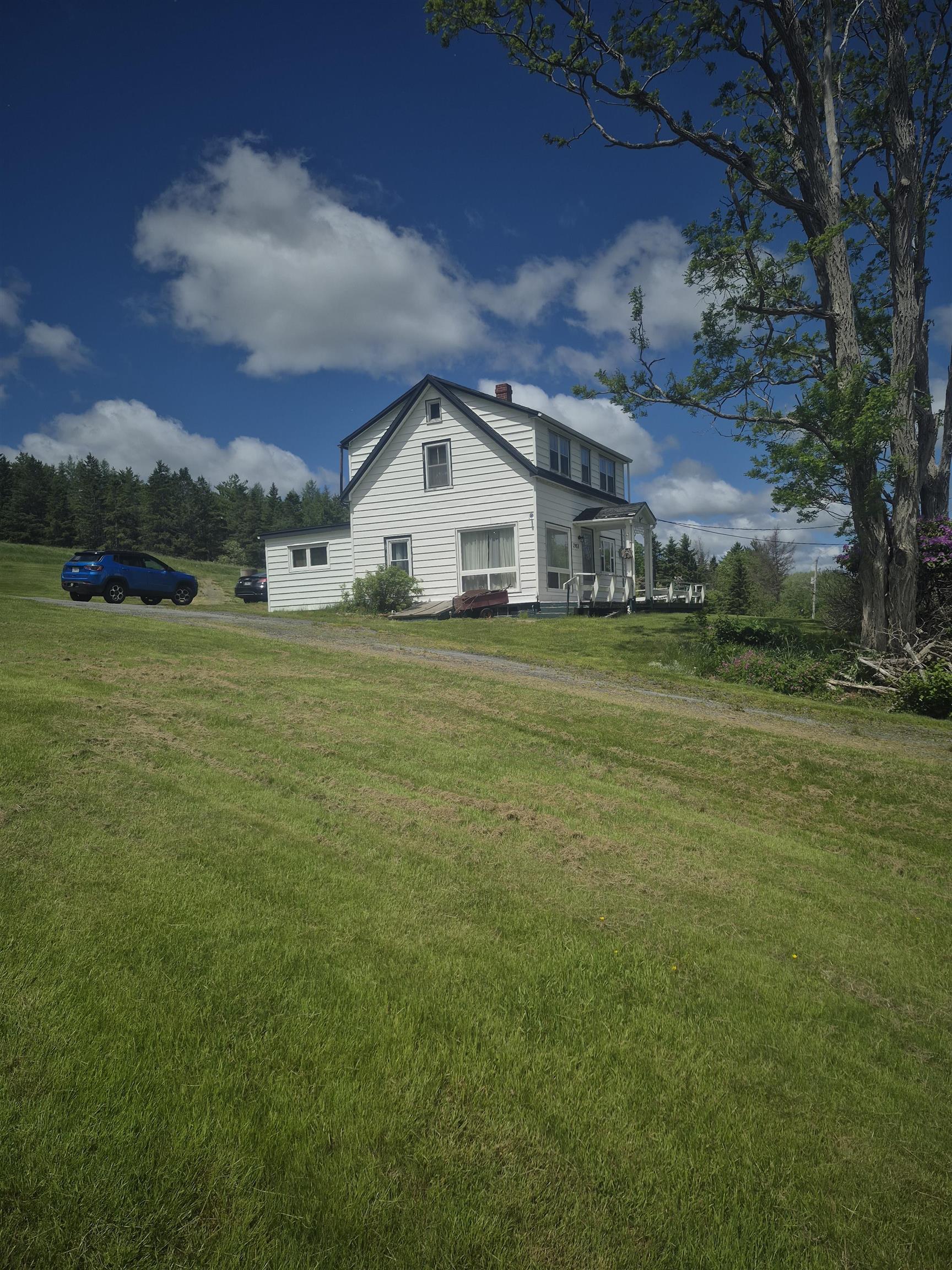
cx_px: 476
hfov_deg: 58.9
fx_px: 843
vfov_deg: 73.9
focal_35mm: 23
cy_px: 635
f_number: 1.8
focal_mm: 5.4
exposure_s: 1/3328
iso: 25
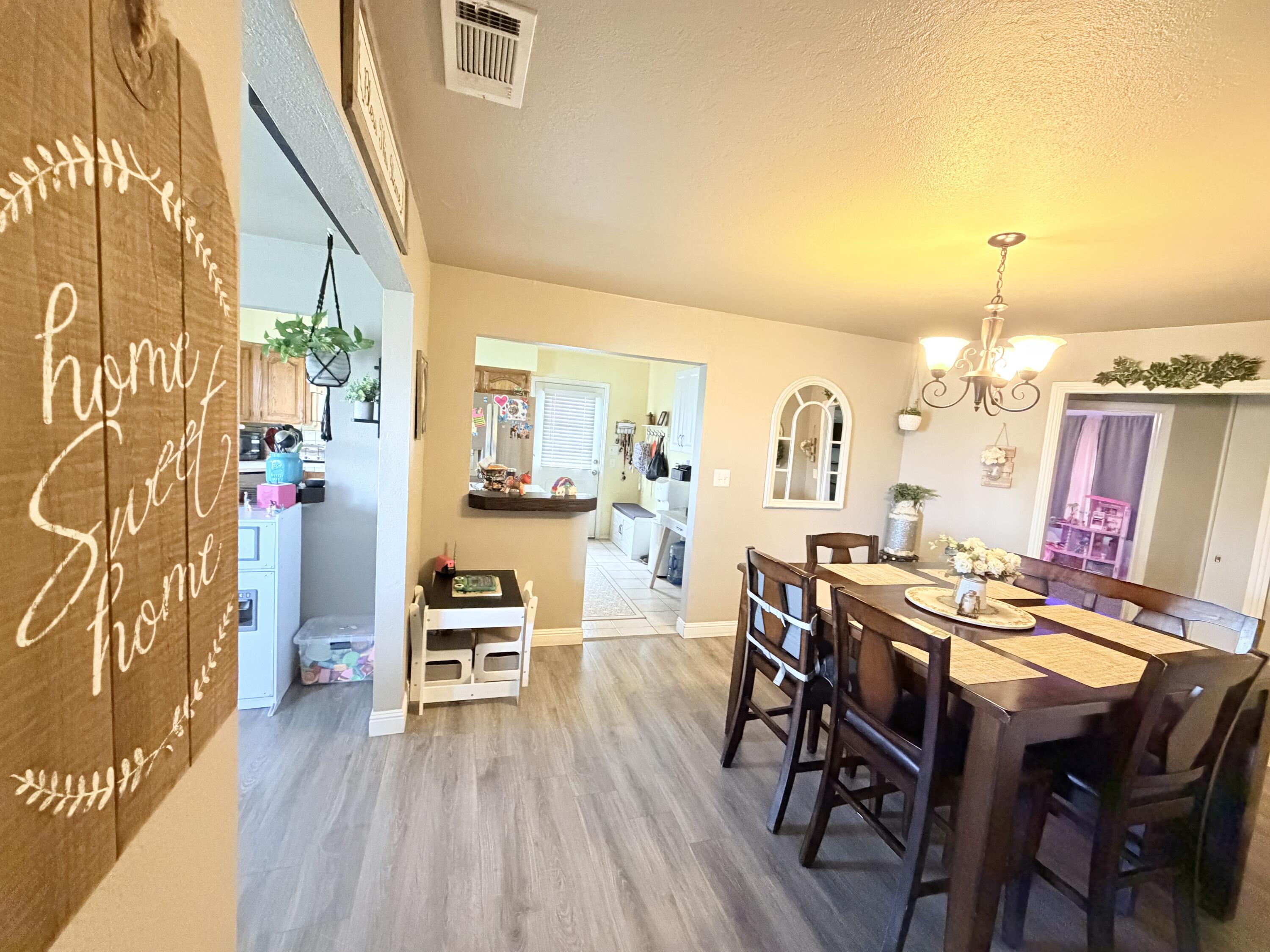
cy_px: 476
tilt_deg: -6.1
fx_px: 514
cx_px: 635
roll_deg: -3.9
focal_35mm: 14
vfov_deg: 85.7
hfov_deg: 102.1
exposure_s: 1/60
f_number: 2.2
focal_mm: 2.22
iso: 800
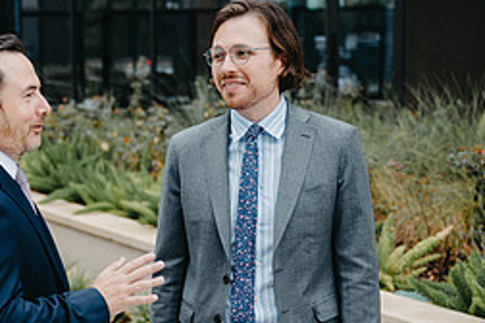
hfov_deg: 18.7
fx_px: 1455
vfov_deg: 12.6
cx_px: 71
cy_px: 239
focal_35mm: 108
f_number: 2.8
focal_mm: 47
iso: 100
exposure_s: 1/320
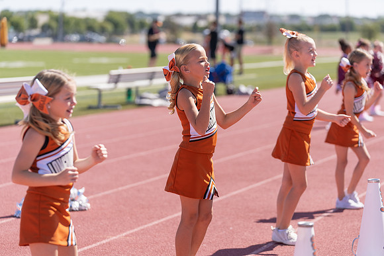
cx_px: 192
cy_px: 128
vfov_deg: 10.6
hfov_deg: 15.8
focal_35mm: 130
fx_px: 1387
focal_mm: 130
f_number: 3.5
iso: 125
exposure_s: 1/1600
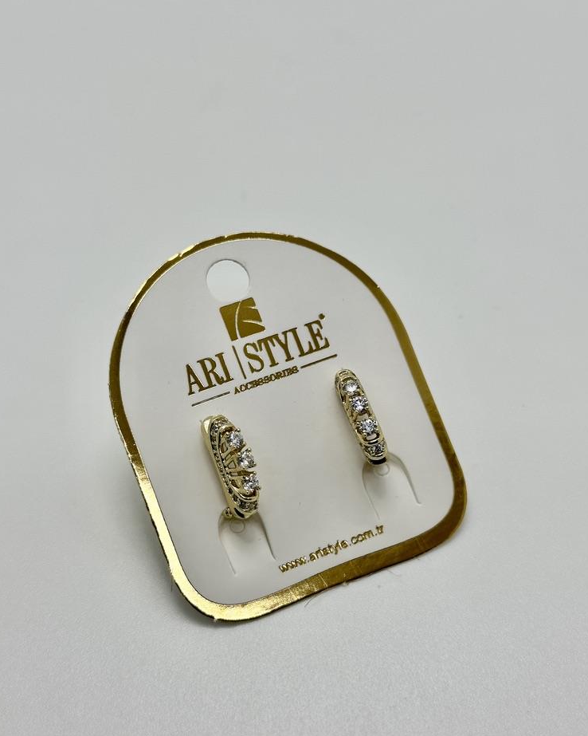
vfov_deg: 36.0
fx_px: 1132
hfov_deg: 29.1
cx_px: 285
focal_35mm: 52
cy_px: 388
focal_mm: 6.86
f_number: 1.78
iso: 64
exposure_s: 1/287
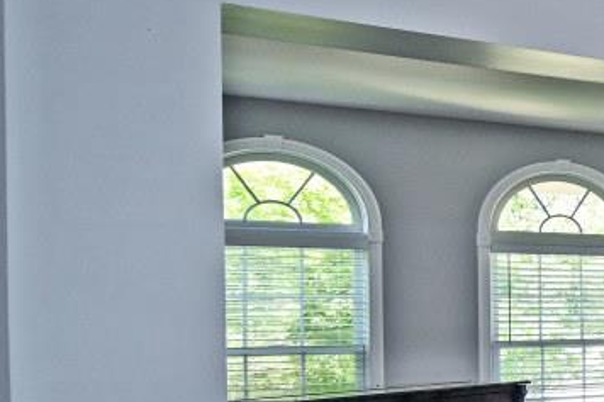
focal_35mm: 59
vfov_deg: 22.7
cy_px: 307
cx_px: 1242
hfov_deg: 18.6
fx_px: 989
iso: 320
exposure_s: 1/60
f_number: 4
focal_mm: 14
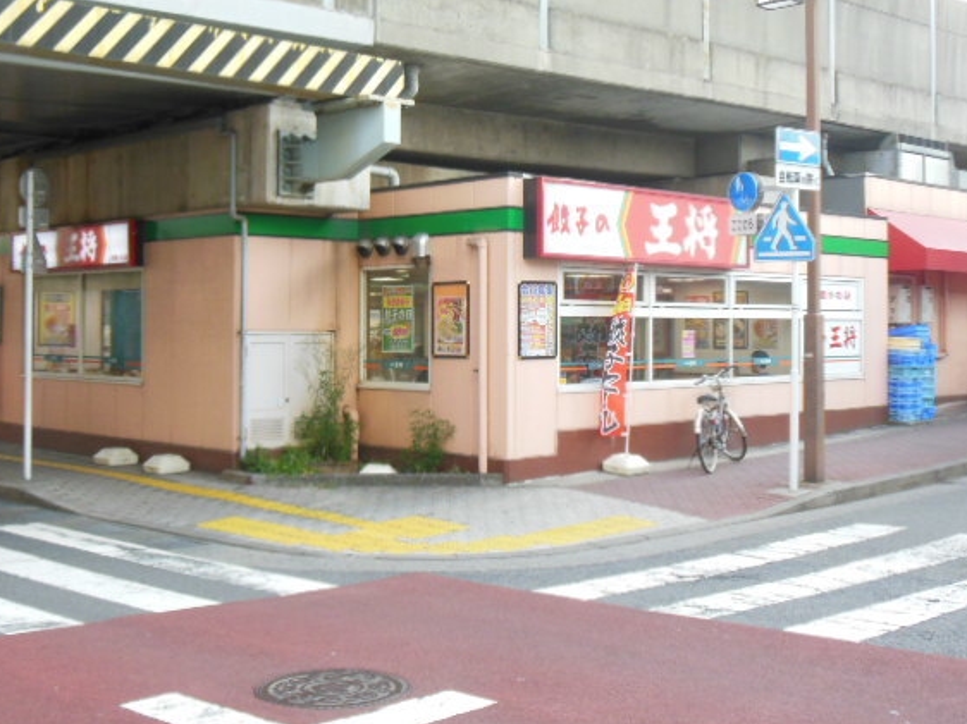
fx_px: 1368
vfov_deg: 29.6
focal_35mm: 49
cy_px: 315
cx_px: 456
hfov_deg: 38.9
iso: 400
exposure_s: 1/250
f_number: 3.8
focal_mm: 7.7
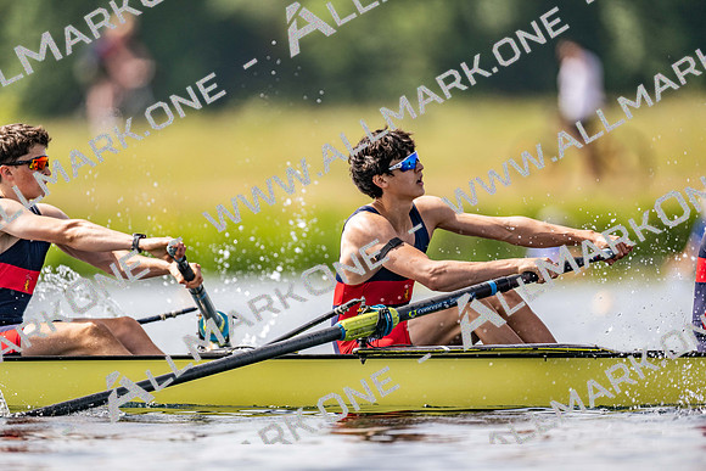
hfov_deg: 3.4
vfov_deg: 2.3
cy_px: 236
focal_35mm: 600
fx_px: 11769
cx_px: 353
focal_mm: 600
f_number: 4
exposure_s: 1/2500
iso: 220
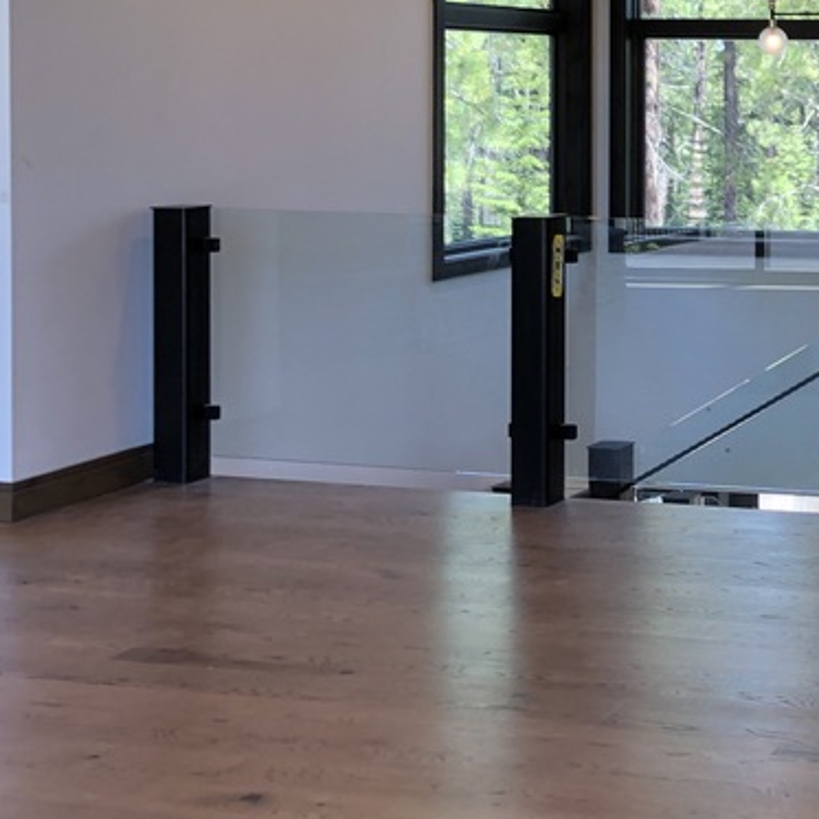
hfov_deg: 22.7
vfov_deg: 24.8
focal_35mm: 68
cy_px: 130
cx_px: 1063
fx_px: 1820
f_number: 1.8
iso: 64
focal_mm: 4
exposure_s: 1/120
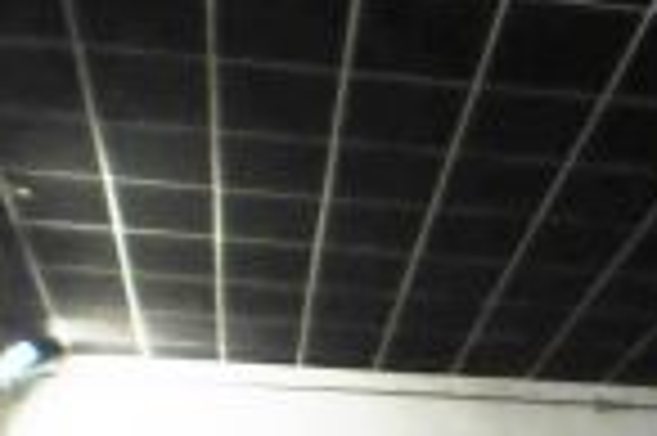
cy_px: 697
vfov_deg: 10.9
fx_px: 2188
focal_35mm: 120
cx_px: 763
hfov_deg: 16.5
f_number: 3.1
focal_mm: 6.3
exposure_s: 1/30
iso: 200
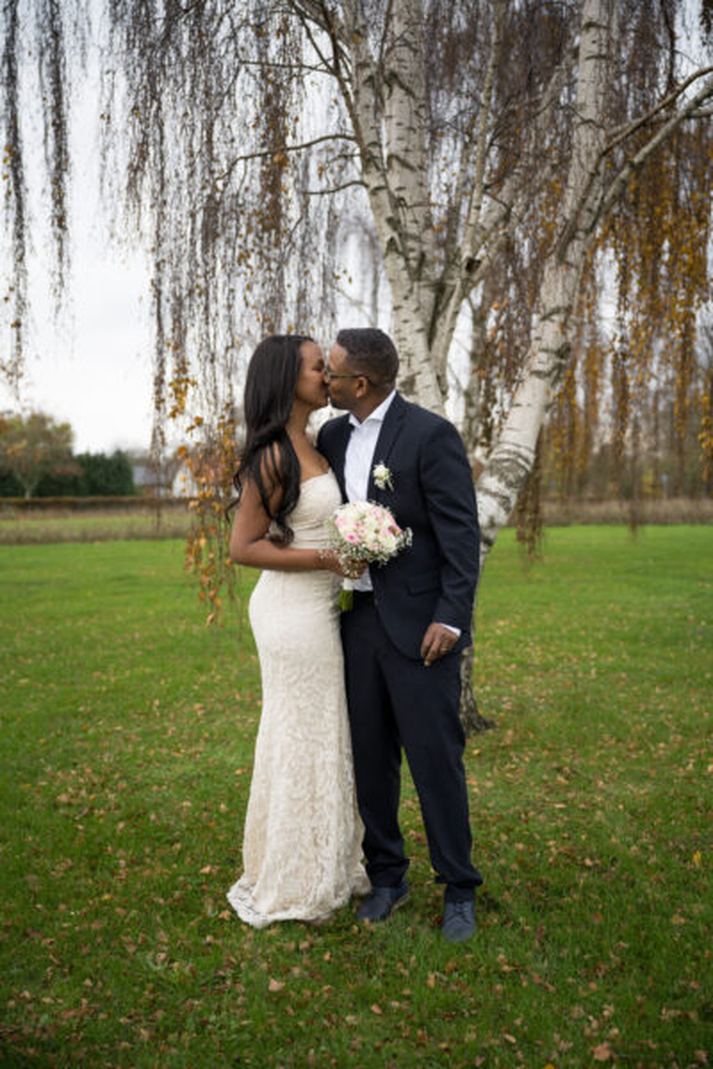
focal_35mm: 41
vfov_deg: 47.4
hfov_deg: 32.6
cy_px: 534
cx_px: 356
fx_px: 1218
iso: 90
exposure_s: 1/125
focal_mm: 41
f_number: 2.8
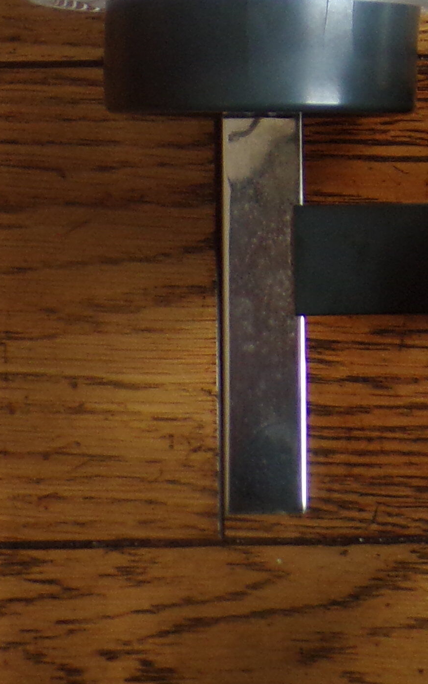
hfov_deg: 9.6
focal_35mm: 129
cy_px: -100
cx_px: 825
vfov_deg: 15.7
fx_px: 2407
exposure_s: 1/34
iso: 126
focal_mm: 6.6
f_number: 3.3
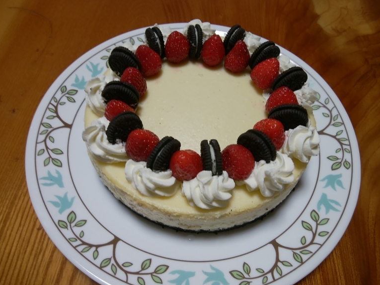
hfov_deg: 73.9
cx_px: 187
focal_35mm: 23
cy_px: 148
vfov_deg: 58.9
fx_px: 253
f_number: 2
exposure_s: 1/25
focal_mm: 3
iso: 40
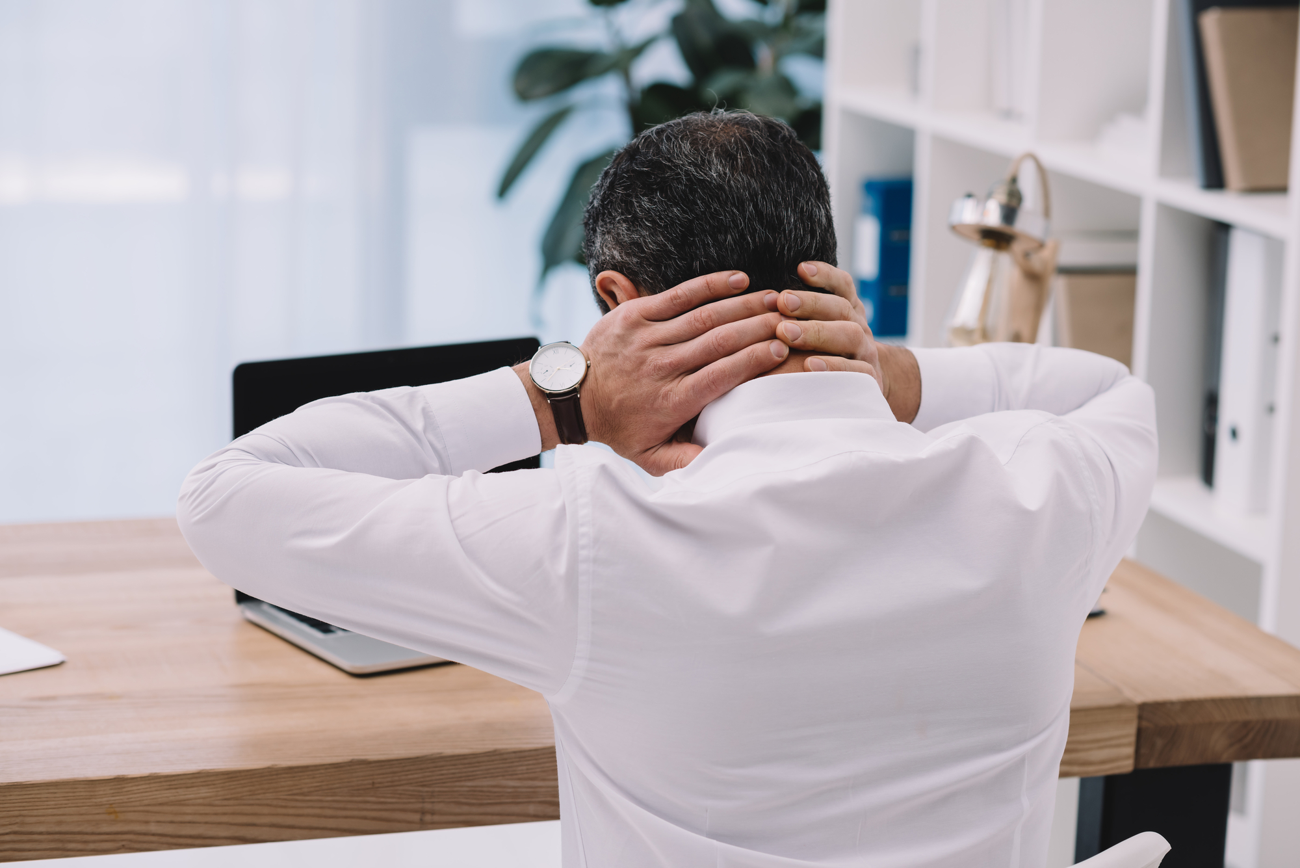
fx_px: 3070
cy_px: 434
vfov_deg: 16.1
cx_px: 650
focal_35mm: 85
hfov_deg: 23.9
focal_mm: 85
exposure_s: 1/160
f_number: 3.5
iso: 160
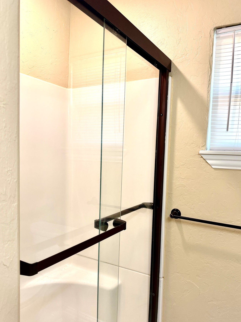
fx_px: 251
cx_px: 127
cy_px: 174
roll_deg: -2.3
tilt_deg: -4.2
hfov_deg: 51.3
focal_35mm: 27
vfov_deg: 65.2
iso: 160
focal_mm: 6.76
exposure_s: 1/120
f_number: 1.78
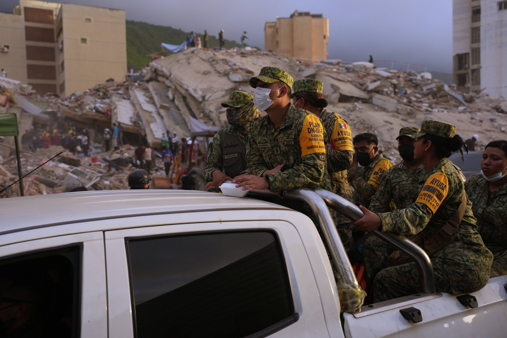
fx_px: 493
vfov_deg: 37.9
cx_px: 254
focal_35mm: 35
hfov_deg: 54.4
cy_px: 169
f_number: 3.2
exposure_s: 1/640
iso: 125
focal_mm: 35
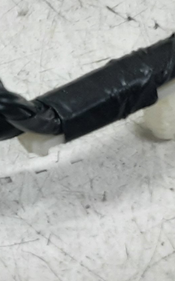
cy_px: 110
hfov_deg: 10.7
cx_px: -184
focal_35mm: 111
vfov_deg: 18.7
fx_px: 847
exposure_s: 1/50
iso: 80
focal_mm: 2.91
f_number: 1.9
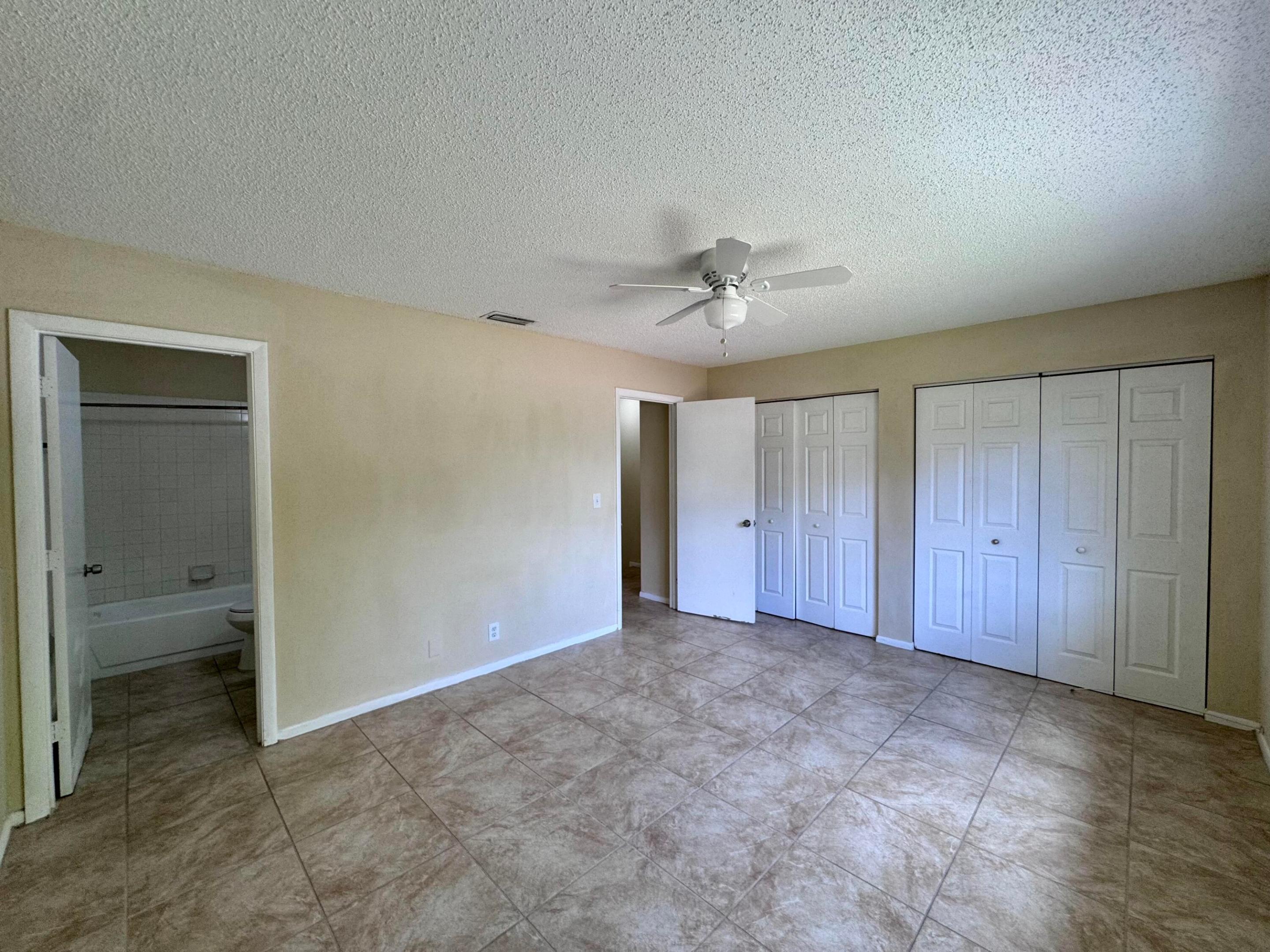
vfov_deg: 85.7
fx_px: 514
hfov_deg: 102.1
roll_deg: +0.7
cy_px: 476
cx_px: 635
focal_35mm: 14
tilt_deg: -1.2
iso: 100
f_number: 2.2
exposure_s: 1/120
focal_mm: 2.22
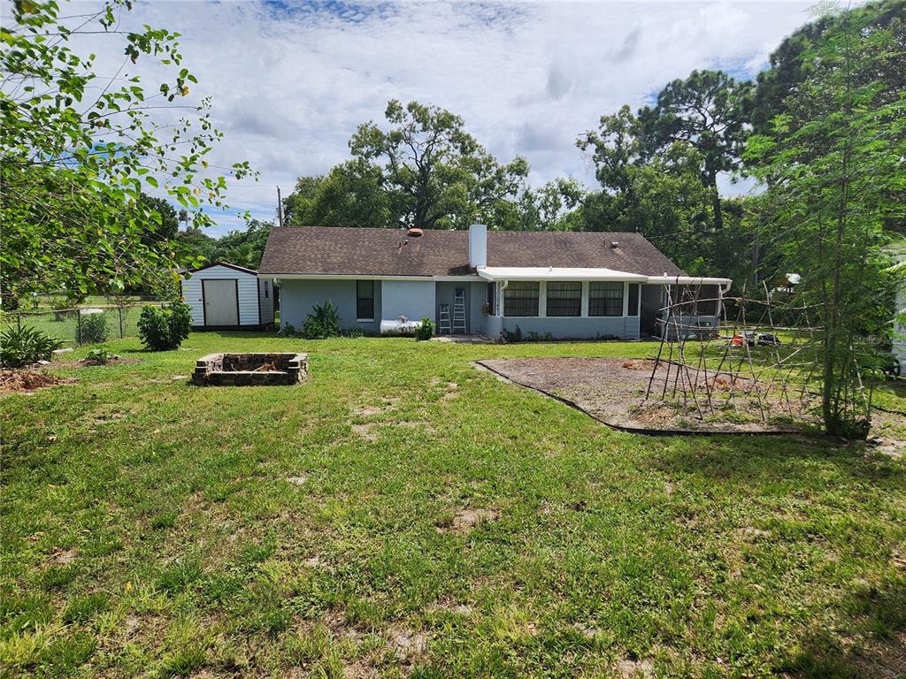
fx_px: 602
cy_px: 340
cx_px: 453
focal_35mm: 23
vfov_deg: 58.9
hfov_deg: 73.9
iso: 20
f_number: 1.8
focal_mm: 5.4
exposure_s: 1/2686
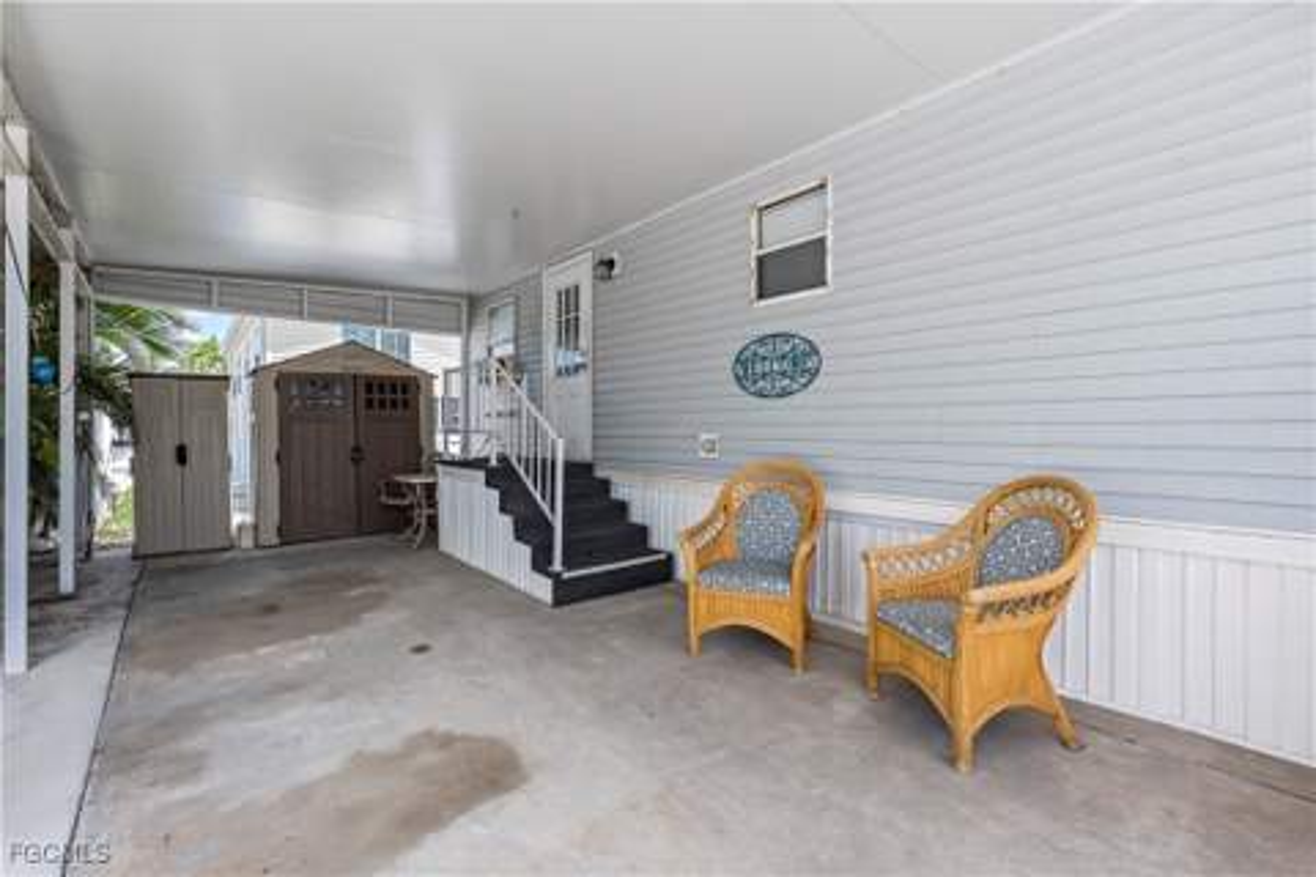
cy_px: 438
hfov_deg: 96.7
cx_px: 658
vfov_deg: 73.7
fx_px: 585
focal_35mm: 16
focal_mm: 16
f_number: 13
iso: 500
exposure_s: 1/640
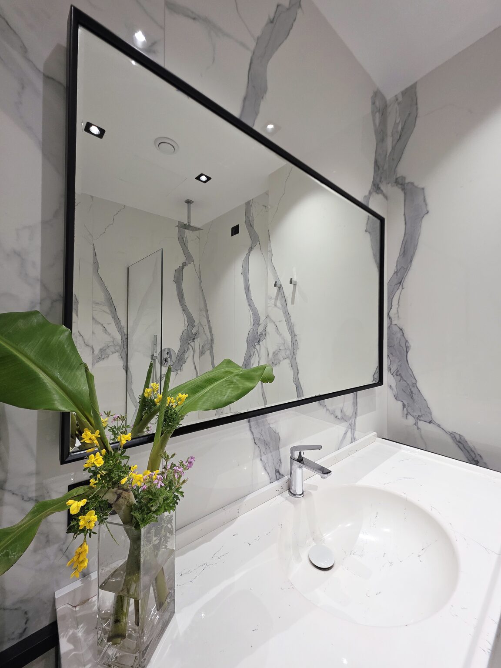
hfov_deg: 89.9
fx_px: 251
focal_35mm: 13
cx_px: 250
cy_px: 334
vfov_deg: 106.2
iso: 200
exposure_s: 1/101
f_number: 1.9
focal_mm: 2.2
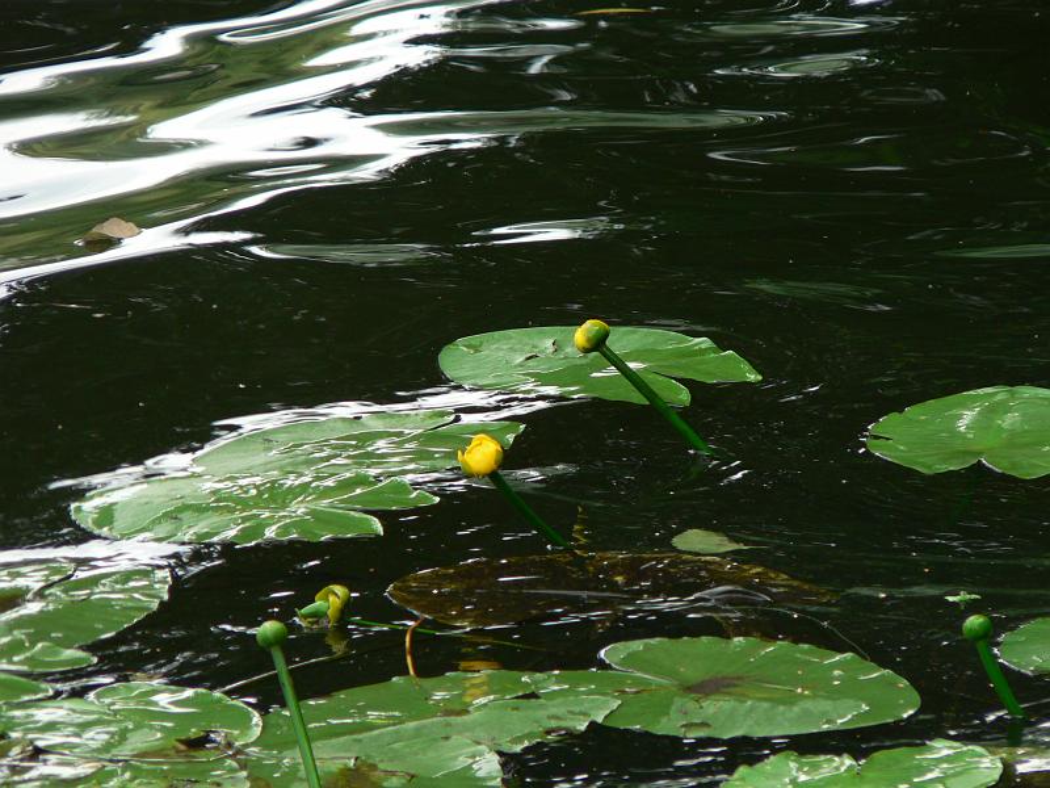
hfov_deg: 4.6
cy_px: 394
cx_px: 525
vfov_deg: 3.4
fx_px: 13104
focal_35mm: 432
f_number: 4
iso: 80
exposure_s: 1/160
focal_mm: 72
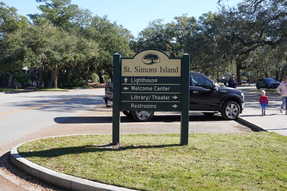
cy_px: 96
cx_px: 144
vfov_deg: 34.2
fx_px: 311
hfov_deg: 49.5
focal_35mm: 39
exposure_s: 1/100
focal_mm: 39
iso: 100
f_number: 9
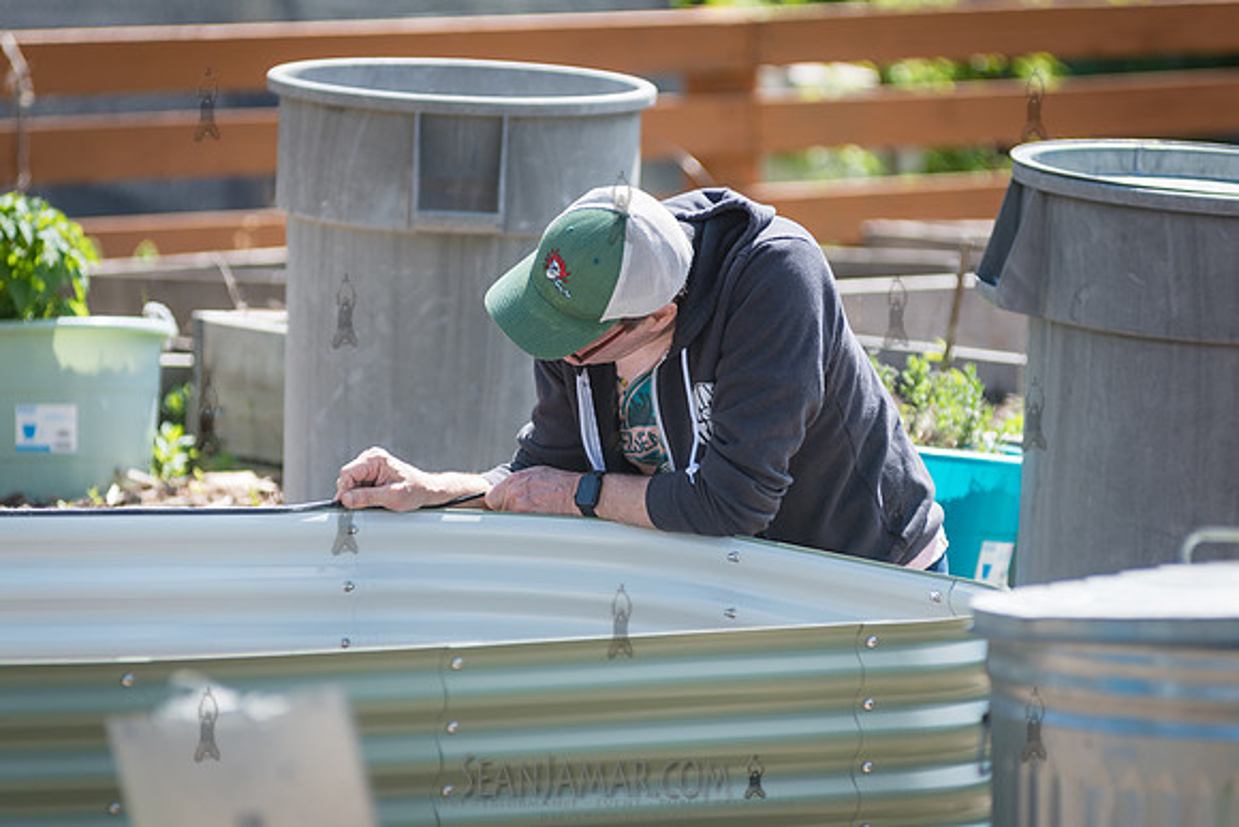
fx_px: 8669
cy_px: 414
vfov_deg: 5.5
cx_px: 620
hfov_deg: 8.2
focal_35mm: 252
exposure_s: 1/400
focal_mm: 200
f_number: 4
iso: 100
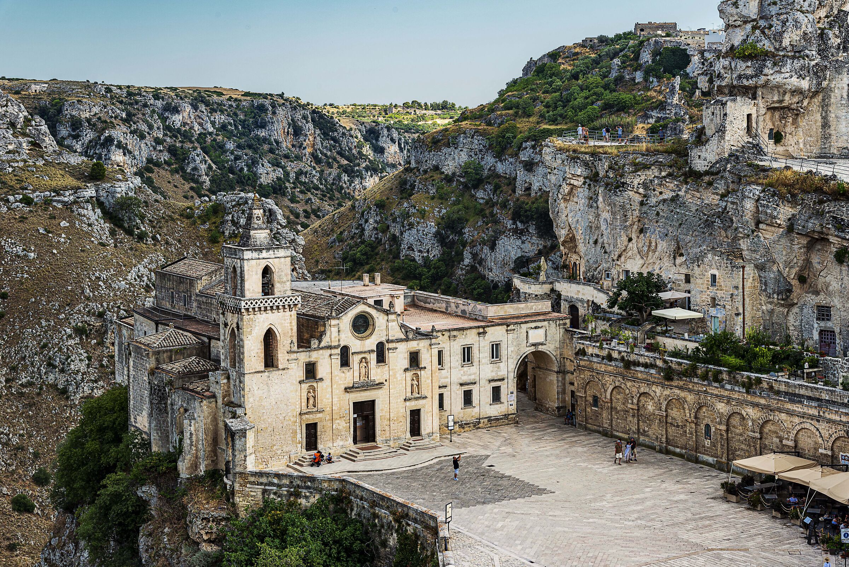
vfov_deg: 21.9
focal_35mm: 62
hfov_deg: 32.4
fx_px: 1463
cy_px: 284
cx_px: 424
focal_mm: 62
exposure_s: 1/125
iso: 250
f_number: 10
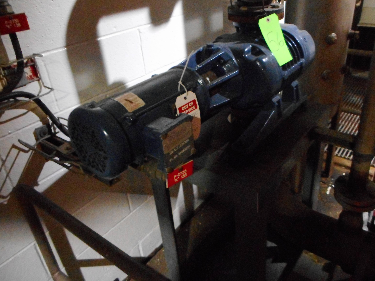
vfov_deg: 48.1
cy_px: 122
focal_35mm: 29
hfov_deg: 61.4
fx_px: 314
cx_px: 215
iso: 800
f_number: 3.7
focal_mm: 4.5
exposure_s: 1/8
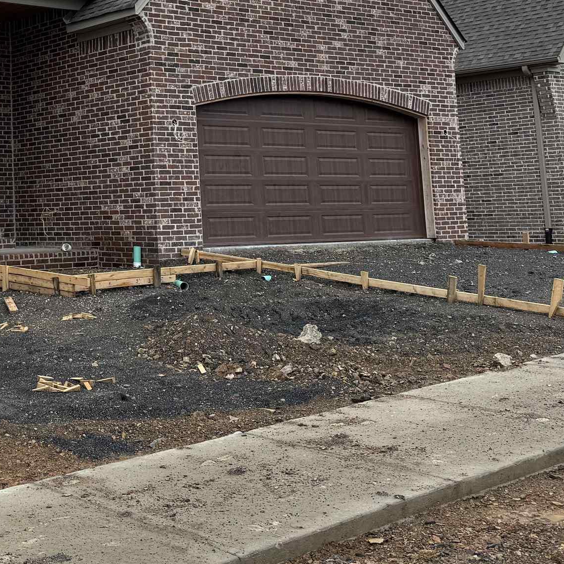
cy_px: 68
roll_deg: +1.6
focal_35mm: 57
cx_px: 33
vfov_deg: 29.0
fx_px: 1051
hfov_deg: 28.6
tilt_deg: +8.0
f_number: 1.78
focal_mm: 6.76
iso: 80
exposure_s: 1/3145
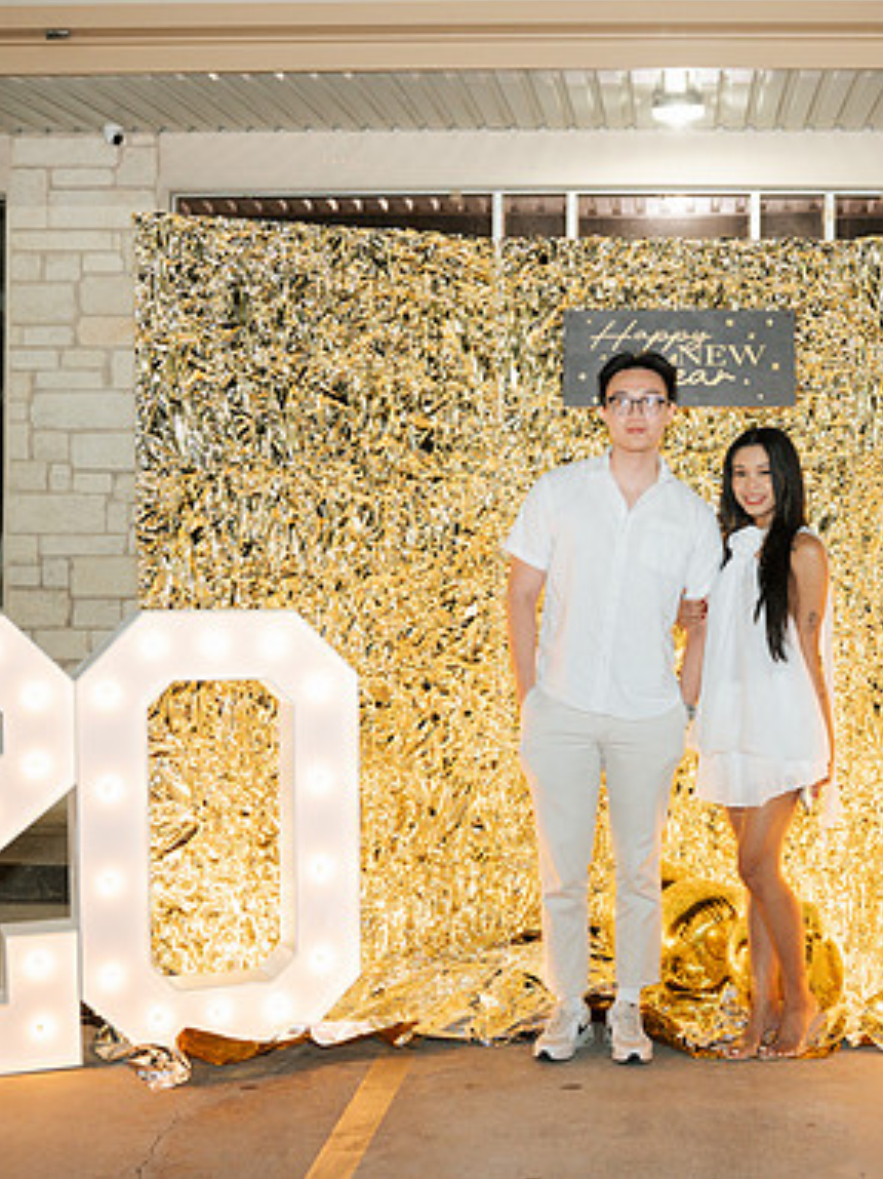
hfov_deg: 27.2
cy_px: 634
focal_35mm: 53
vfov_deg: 36.2
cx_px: 641
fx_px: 1804
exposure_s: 1/160
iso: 1000
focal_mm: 32.7
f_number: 2.8
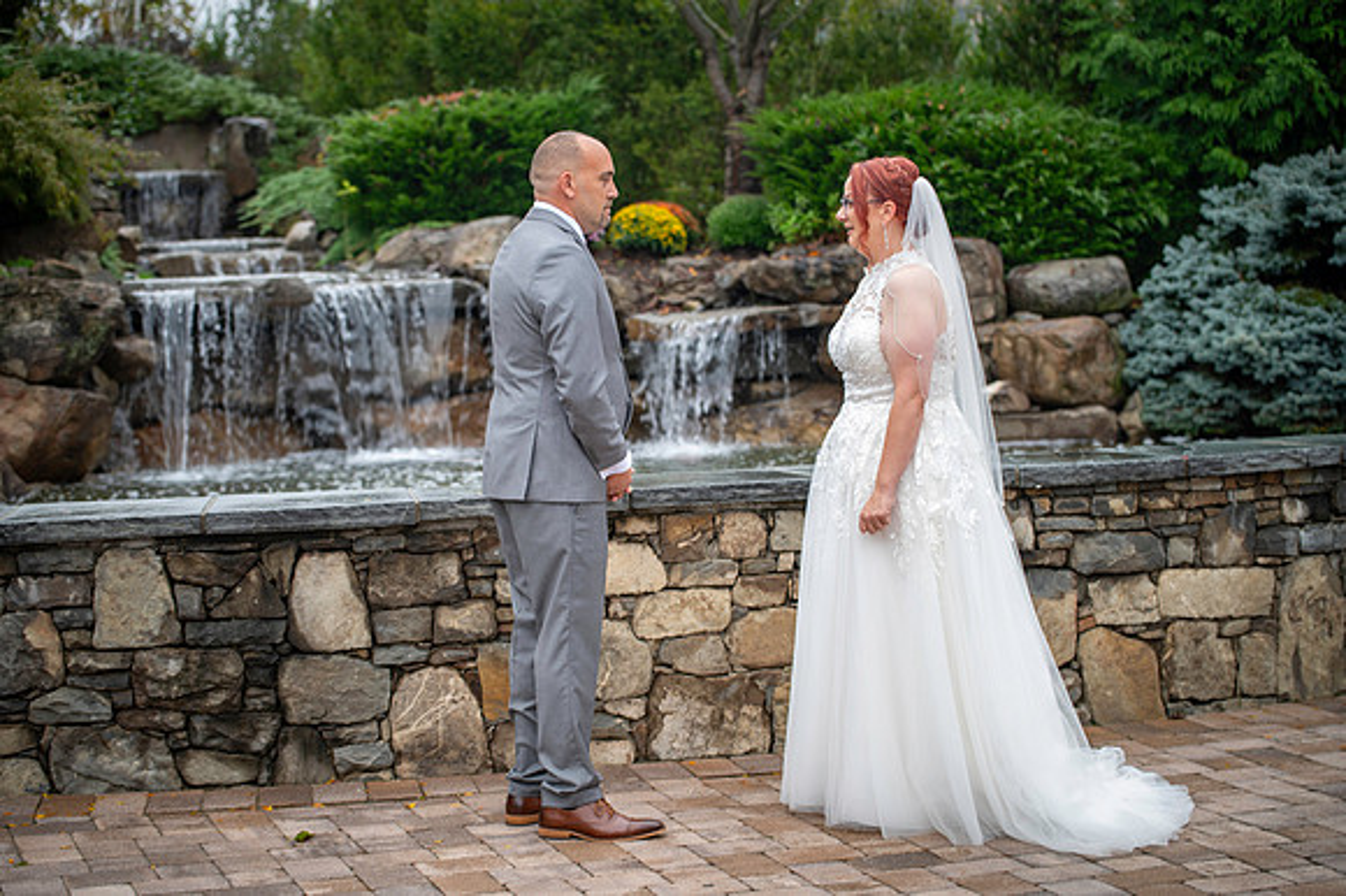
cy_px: 448
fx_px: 2616
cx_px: 673
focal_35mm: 70
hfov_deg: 28.9
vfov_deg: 19.4
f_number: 2.8
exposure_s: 1/125
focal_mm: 70
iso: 100
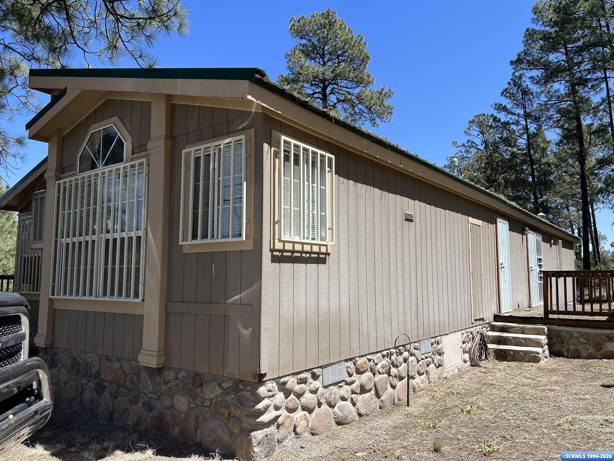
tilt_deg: +5.7
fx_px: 461
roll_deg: +0.3
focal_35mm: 26
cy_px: 230
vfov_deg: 53.1
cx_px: 307
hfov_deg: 67.3
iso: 50
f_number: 1.5
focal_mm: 5.7
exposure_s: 1/2841
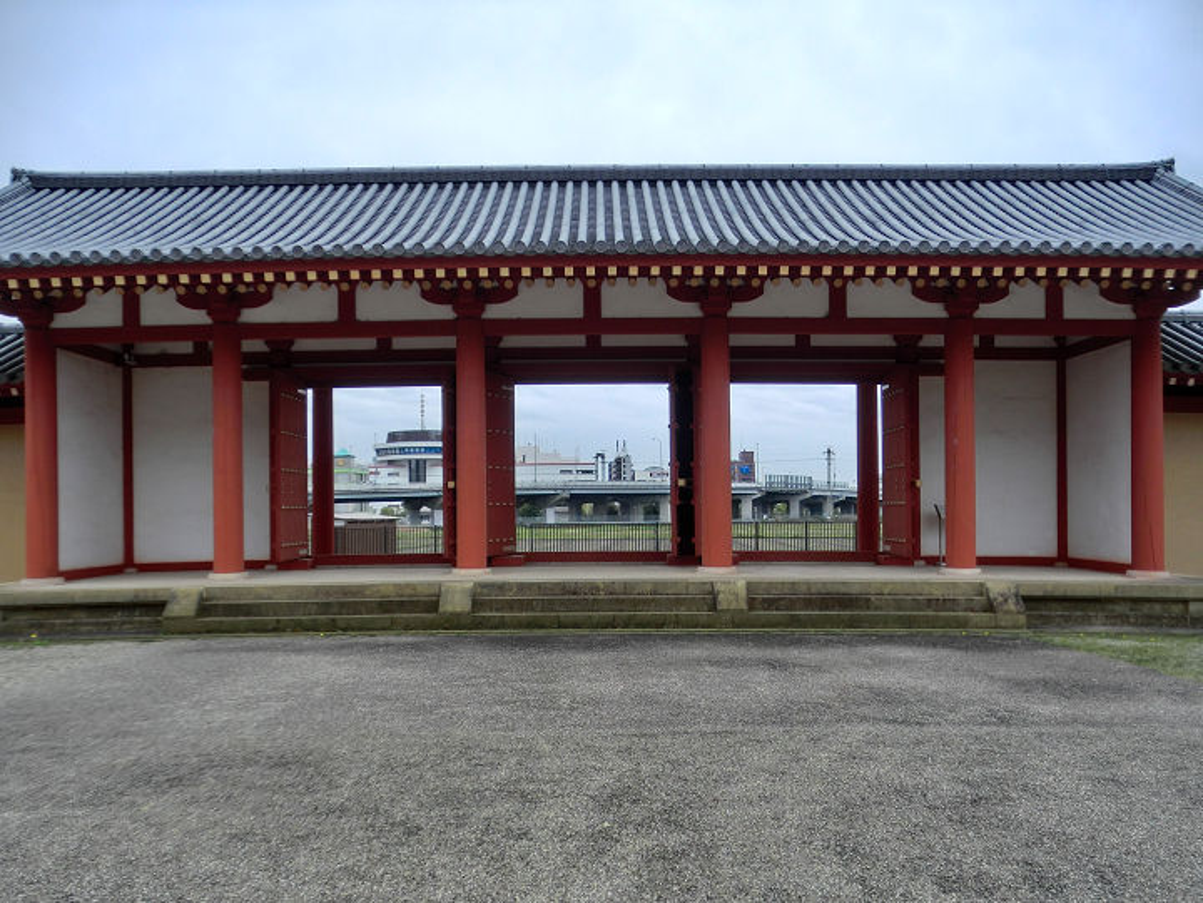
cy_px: 452
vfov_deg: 49.7
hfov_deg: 63.4
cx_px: 602
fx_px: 973
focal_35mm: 28
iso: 100
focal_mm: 5
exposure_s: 1/800
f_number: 3
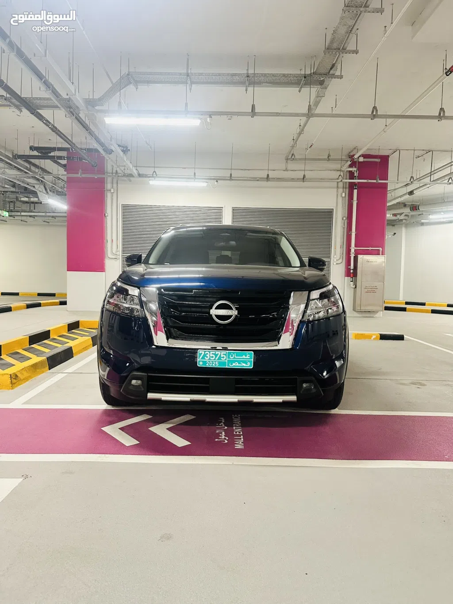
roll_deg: -1.6
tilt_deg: -2.0
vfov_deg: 71.6
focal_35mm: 24
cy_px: 302
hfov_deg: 56.8
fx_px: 419
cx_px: 226
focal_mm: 6.86
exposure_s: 1/50
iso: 320
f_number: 1.78
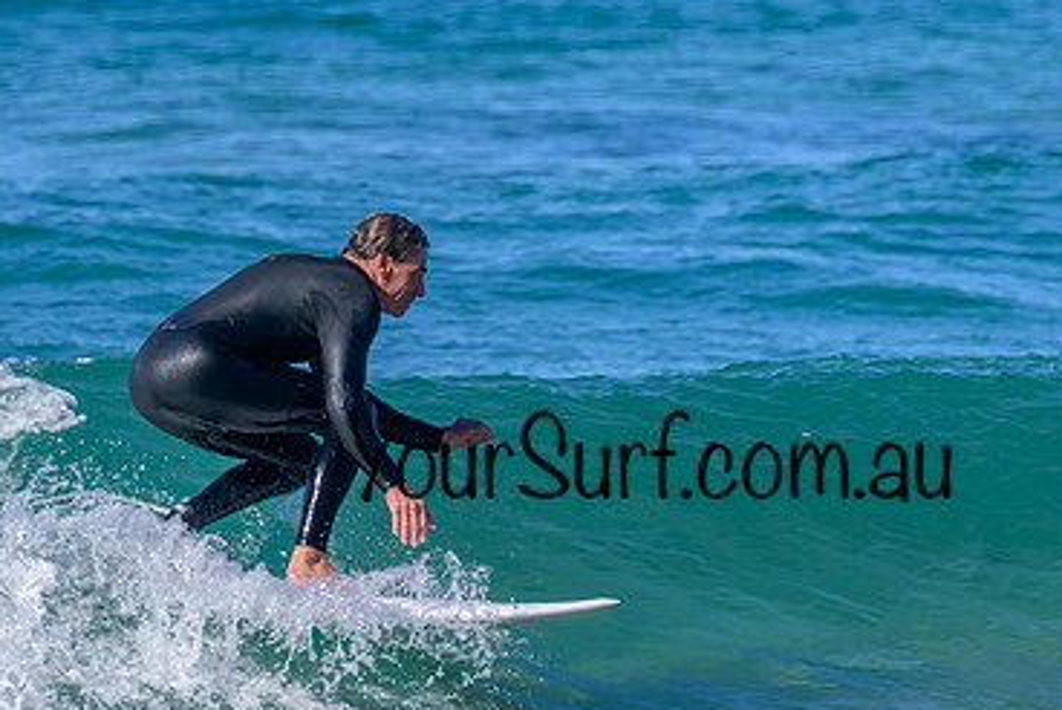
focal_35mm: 1214
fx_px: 35840
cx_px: 661
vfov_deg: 1.1
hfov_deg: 1.7
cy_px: 222
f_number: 8
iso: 450
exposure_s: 1/1250
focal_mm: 560
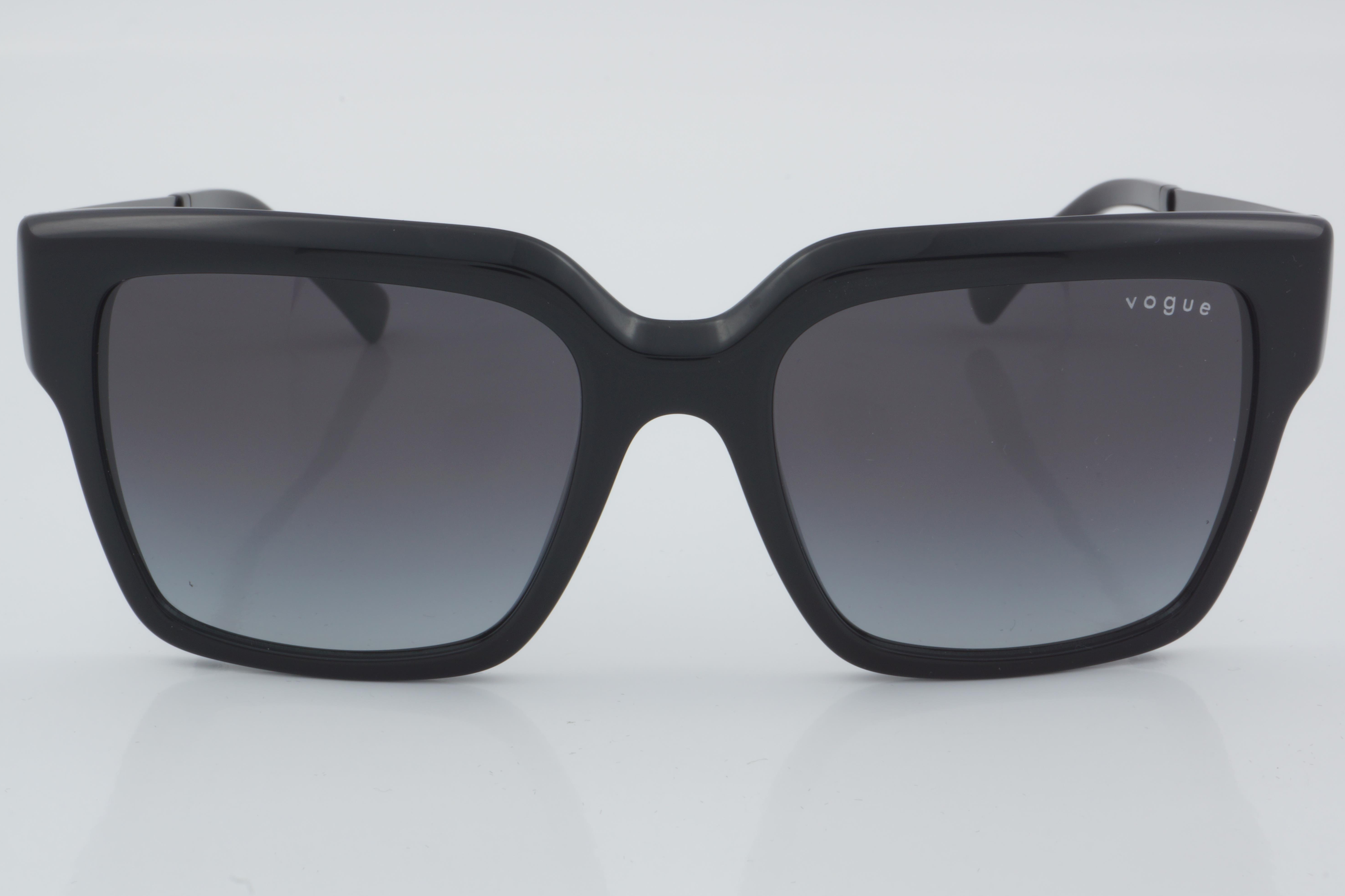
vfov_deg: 16.4
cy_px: 445
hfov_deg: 24.3
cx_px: 671
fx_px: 3120
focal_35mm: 84
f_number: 32
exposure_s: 1/4
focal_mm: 55
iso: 100
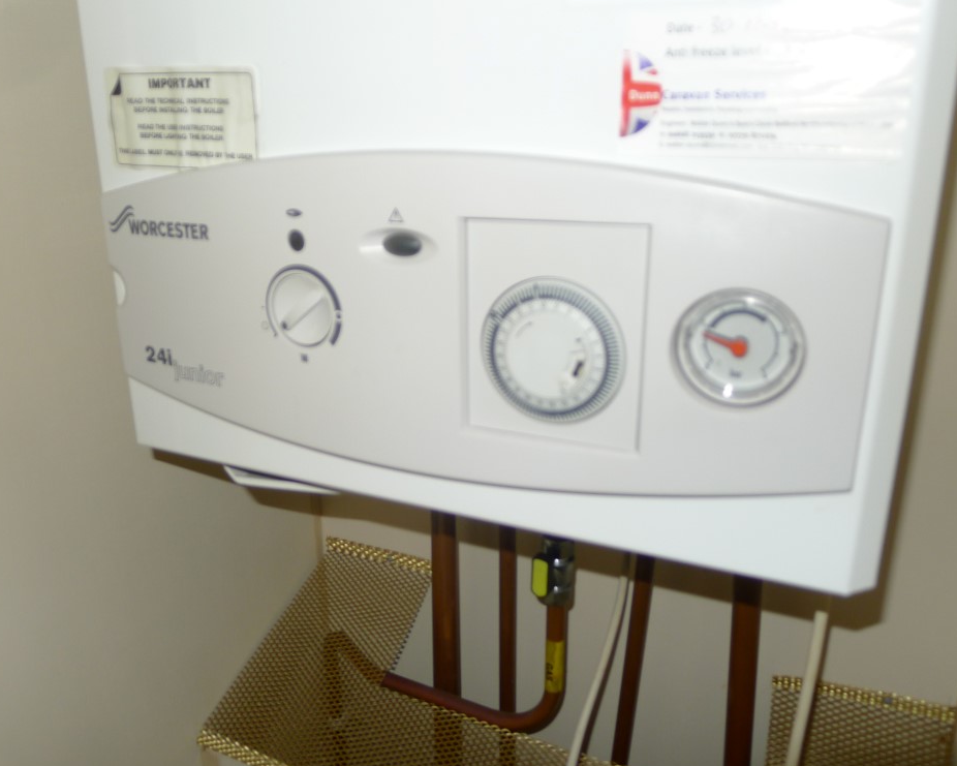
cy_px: 380
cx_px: 433
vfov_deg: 51.5
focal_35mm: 28
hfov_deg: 62.1
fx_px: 793
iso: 100
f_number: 2
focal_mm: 5.1
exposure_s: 1/60
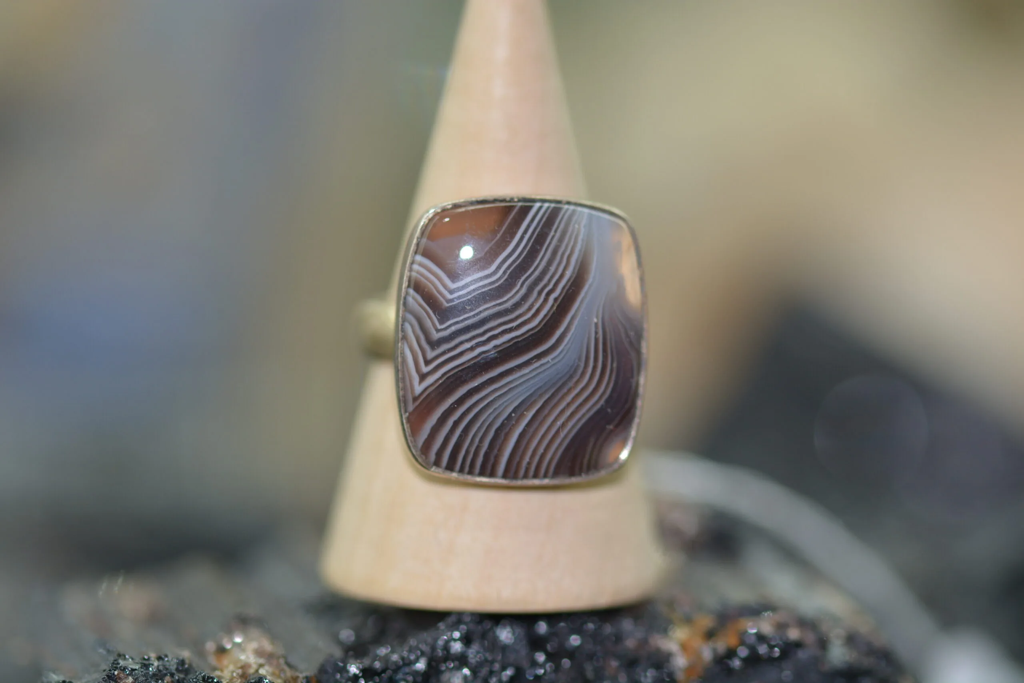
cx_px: 512
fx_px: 4481
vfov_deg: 8.7
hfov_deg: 13.0
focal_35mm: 158
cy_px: 342
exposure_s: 1/100
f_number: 3.8
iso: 250
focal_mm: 105
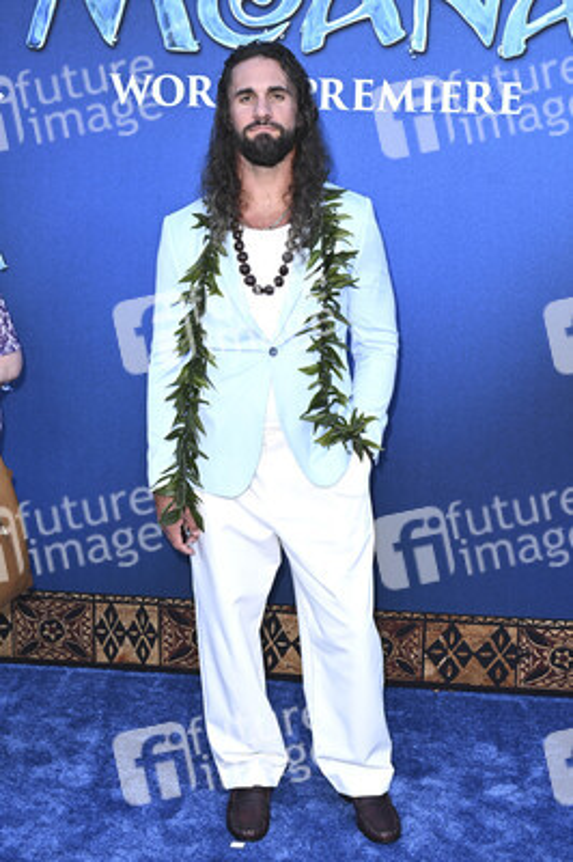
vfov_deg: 45.5
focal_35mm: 43
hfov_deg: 31.1
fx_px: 1028
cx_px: 286
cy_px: 431
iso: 800
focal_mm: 43
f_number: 6.3
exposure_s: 1/250
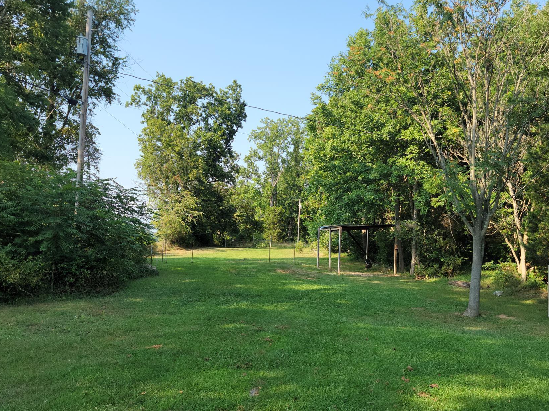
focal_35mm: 31
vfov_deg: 45.4
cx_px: 305
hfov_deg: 58.2
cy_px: 225
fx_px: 492
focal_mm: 7
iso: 20
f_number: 1.8
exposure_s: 1/344
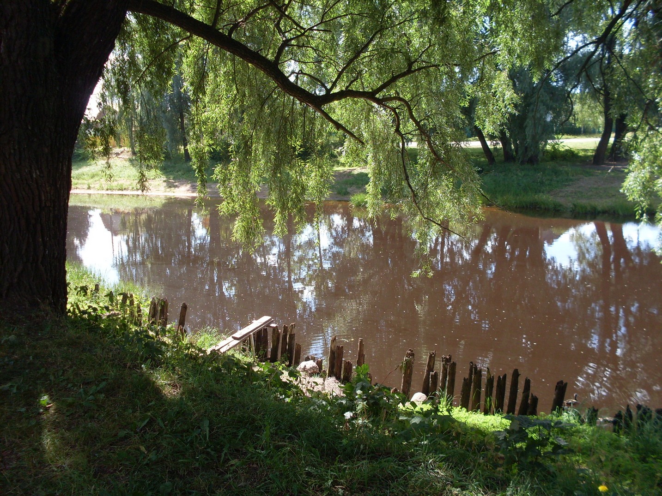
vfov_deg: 37.7
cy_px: 248
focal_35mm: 38
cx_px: 331
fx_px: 727
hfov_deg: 49.0
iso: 80
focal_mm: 6.3
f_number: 2.8
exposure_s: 1/250
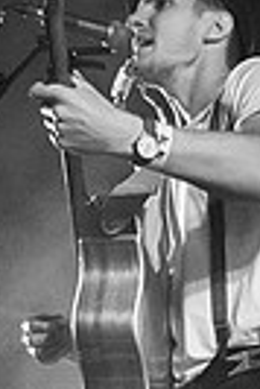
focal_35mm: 135
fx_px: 1459
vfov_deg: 14.5
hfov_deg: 10.2
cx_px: 184
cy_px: 506
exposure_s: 1/1000
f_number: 4
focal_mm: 40
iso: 3600
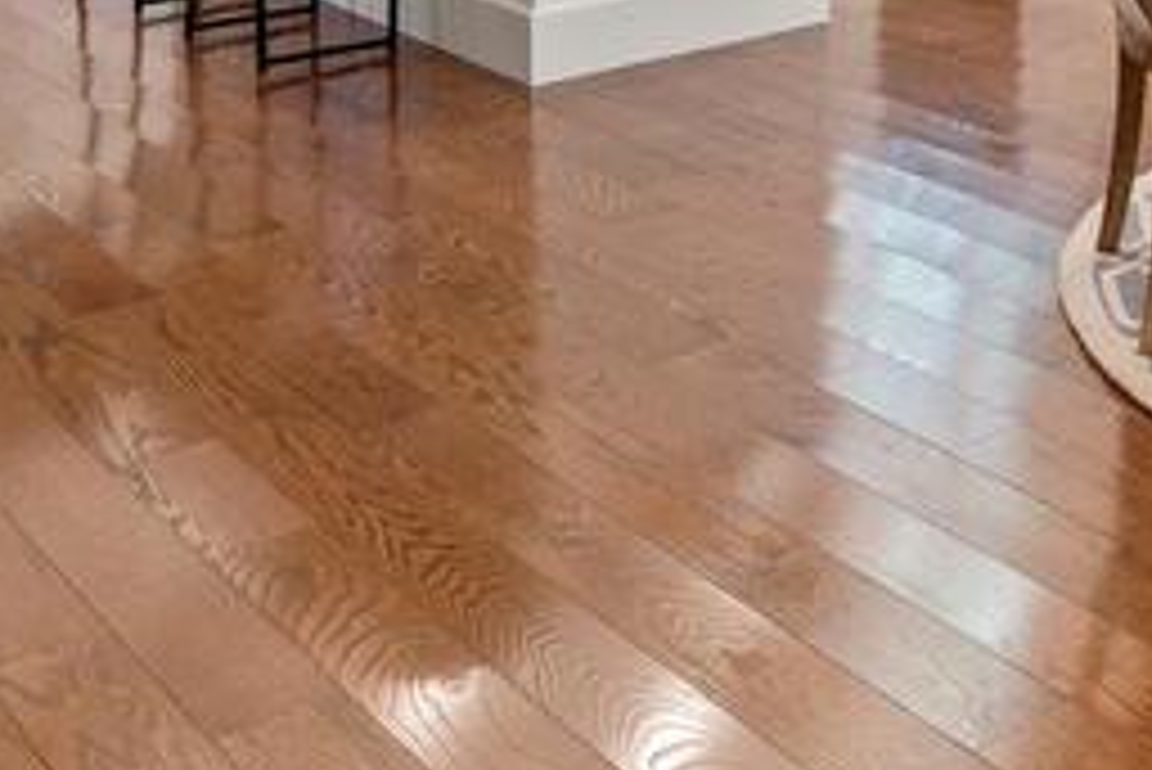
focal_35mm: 64
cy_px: -484
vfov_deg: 18.2
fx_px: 2049
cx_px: 958
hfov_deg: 30.5
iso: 250
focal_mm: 16
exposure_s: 2
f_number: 10
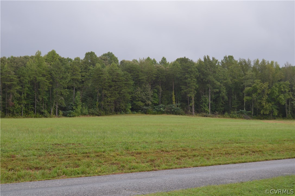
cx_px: 148
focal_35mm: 57
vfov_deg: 23.7
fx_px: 467
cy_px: 98
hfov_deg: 35.1
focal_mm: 38
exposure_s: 1/125
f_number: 5.6
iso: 110
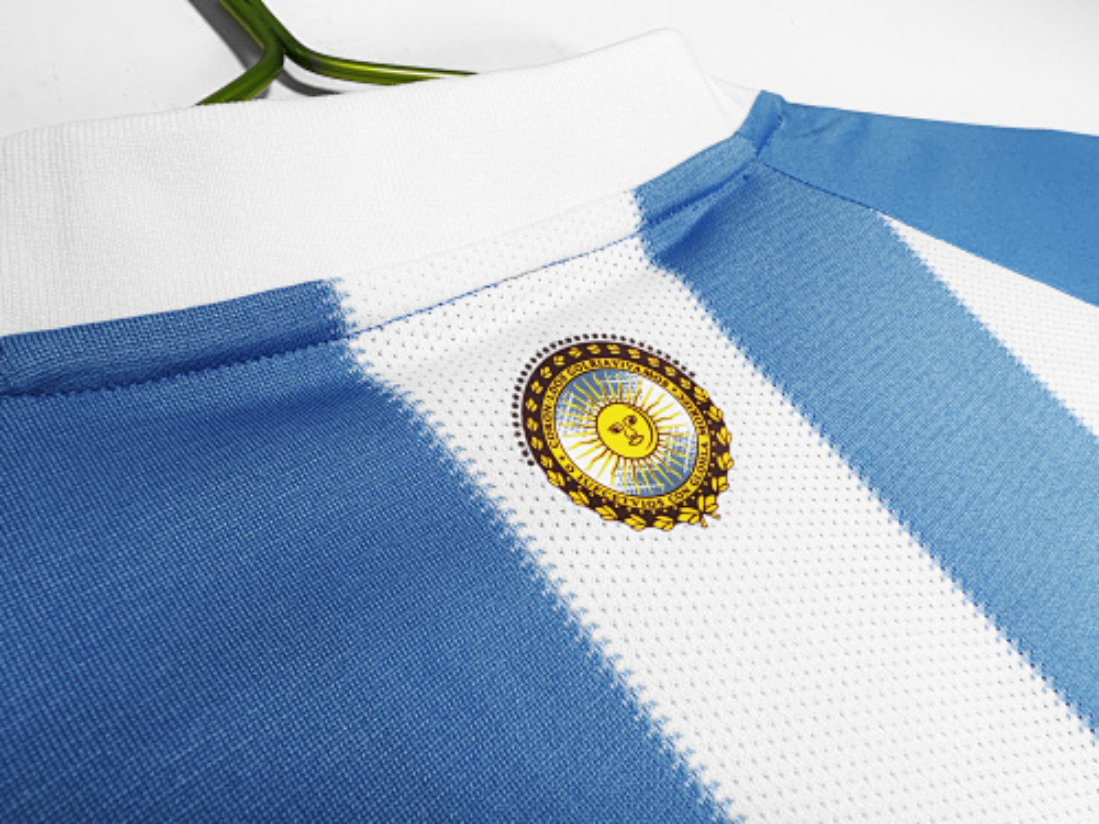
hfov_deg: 73.9
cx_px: 550
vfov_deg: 58.9
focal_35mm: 23
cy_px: 412
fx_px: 730
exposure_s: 1/100
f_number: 2.2
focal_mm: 2.59
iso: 205
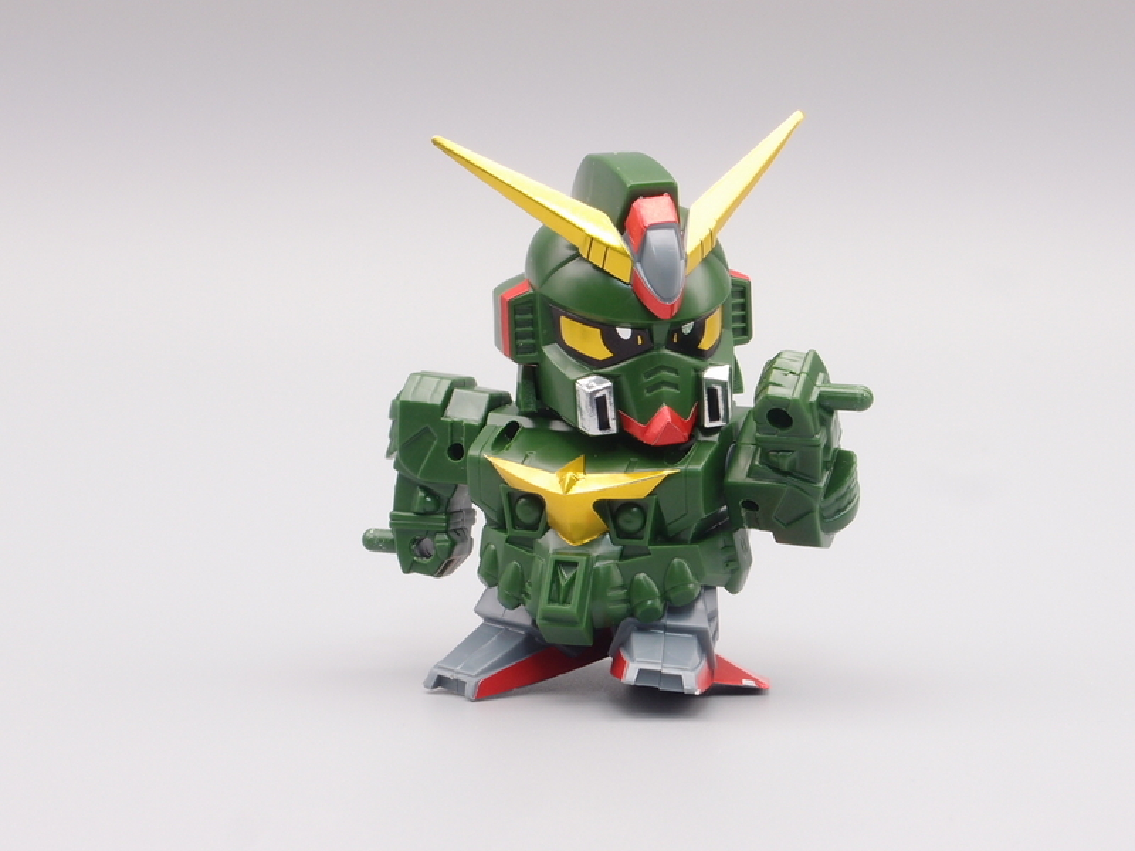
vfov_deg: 17.6
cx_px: 568
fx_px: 2754
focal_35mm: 84
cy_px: 426
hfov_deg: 23.3
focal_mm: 18.15
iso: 100
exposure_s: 1/5
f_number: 8
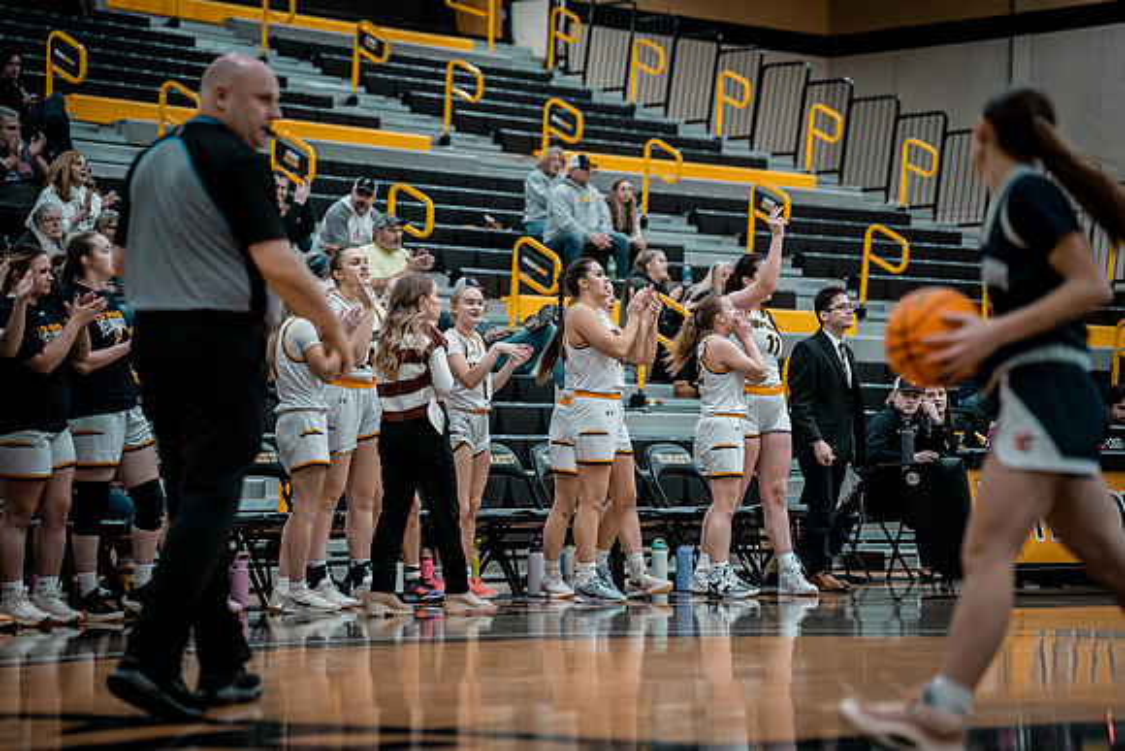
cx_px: 577
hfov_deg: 18.3
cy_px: 375
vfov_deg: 12.2
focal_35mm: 112
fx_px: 3499
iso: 1600
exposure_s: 1/640
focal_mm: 107
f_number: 2.8
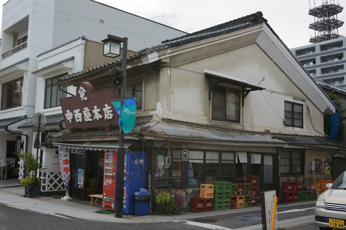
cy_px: 115
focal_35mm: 39
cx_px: 173
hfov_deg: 49.6
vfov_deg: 34.2
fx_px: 375
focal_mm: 26
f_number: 7.1
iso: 100
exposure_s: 1/100
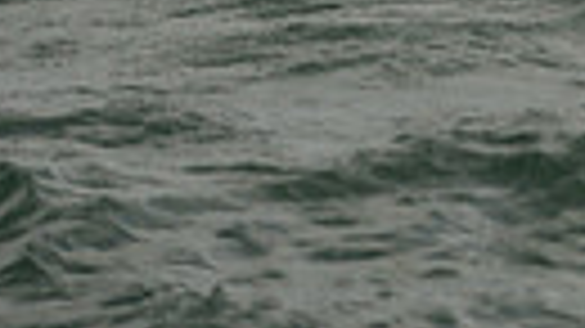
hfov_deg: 5.0
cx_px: 799
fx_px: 6683
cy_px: -962
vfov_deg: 2.7
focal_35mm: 431
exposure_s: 1/640
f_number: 6.3
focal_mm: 92
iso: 250
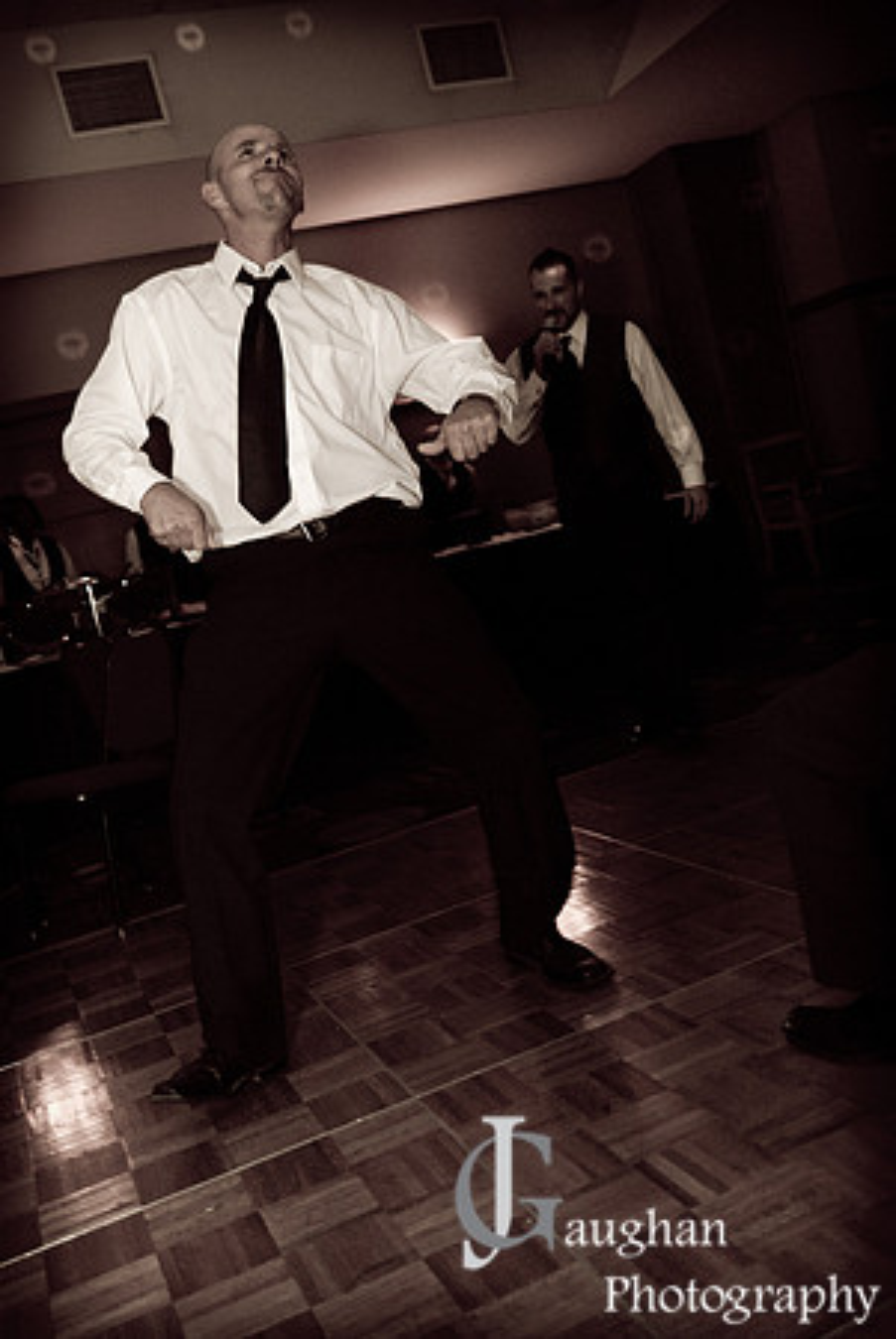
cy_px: 670
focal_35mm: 36
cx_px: 448
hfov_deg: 37.0
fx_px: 1341
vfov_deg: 53.1
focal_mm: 24
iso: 640
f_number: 2.8
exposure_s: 1/60
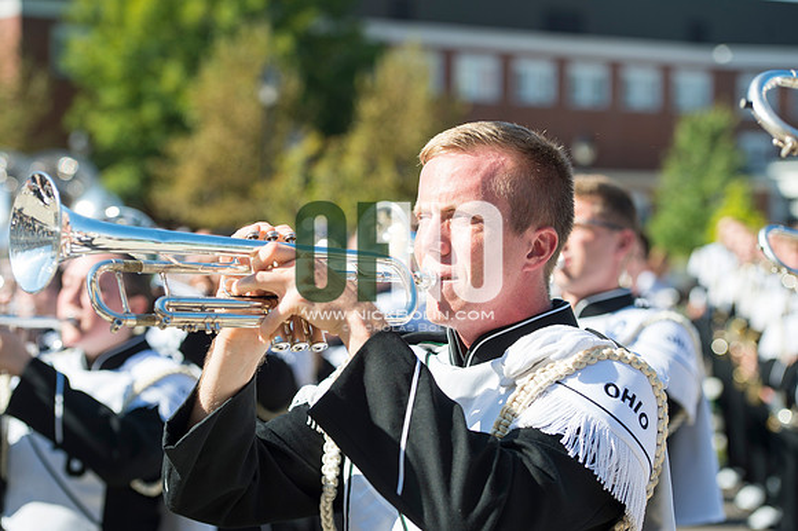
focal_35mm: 95
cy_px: 266
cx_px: 399
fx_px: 2105
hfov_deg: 21.5
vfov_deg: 14.4
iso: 200
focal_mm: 95
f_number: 4.5
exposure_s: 1/1000
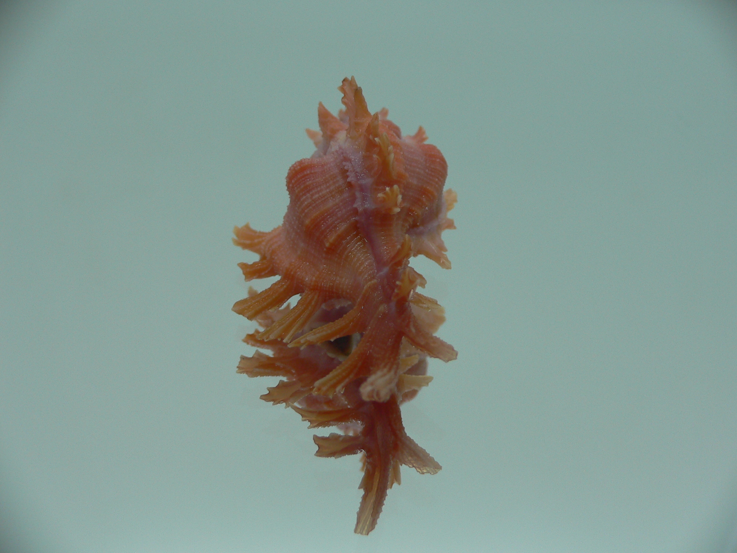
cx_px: 368
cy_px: 276
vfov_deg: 40.7
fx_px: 745
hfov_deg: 52.6
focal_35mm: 35
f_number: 2.8
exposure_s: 1/60
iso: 80
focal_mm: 4.6
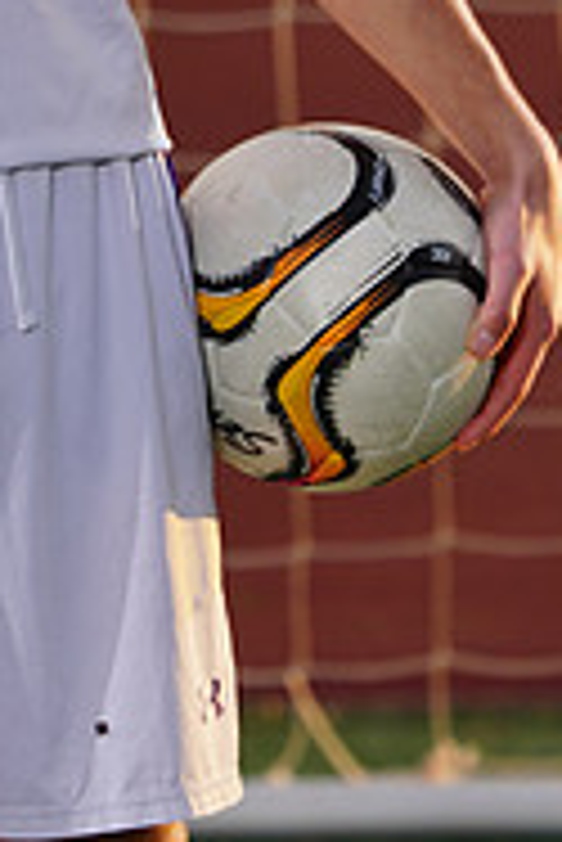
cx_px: -110
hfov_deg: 1.5
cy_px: -153
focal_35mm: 930
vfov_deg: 2.2
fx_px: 21736
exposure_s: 1/200
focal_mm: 300
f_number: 8
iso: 100
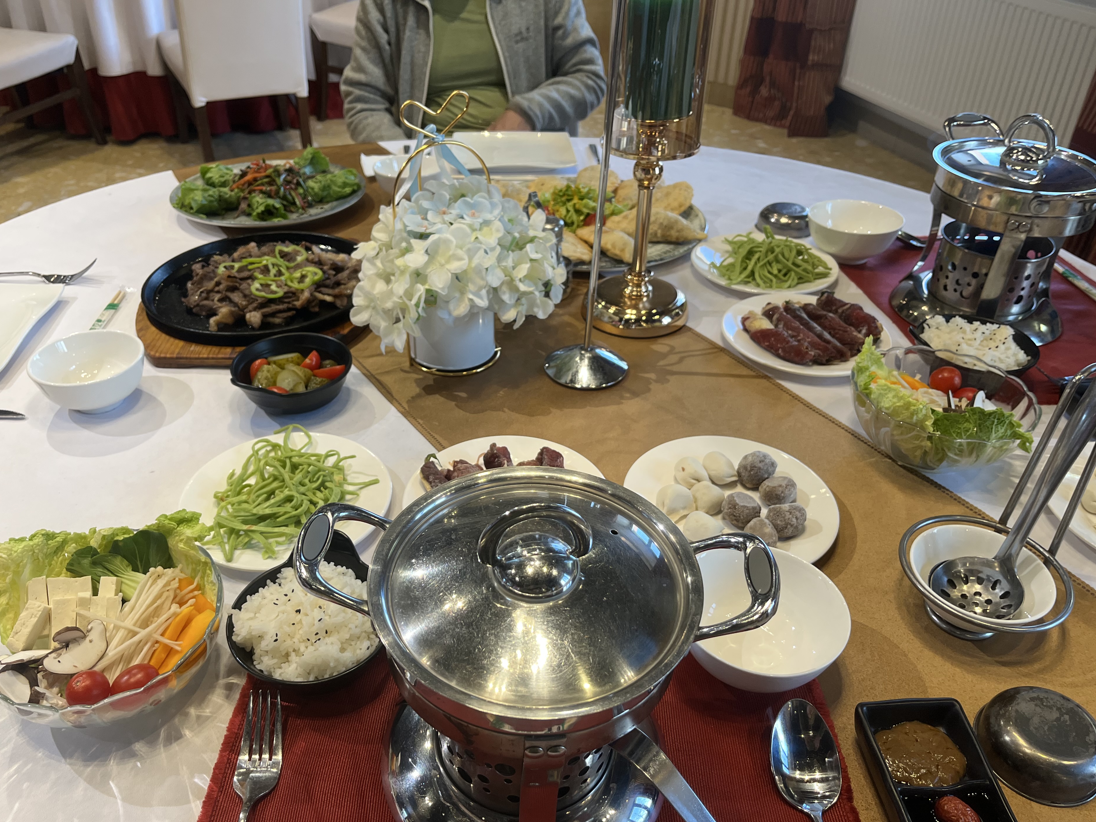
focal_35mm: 28
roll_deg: -1.2
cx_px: 508
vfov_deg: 49.7
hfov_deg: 63.4
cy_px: 441
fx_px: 887
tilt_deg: -35.9
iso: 125
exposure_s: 1/100
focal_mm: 5.1
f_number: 1.6
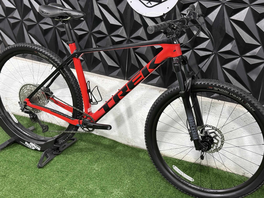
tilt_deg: -22.1
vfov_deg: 30.3
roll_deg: -4.7
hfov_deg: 39.7
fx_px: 366
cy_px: 99
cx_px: 132
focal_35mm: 48
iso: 200
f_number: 1.78
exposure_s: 1/60
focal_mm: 6.76
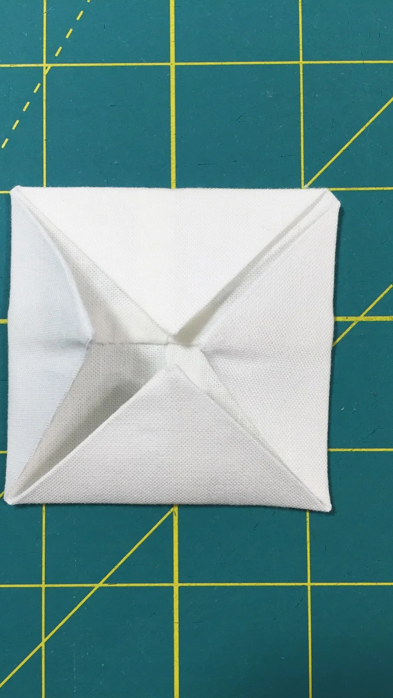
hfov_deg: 36.7
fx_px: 593
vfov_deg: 61.0
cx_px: 184
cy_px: 350
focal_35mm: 32
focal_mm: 4.2
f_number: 2.2
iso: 80
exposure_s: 1/33
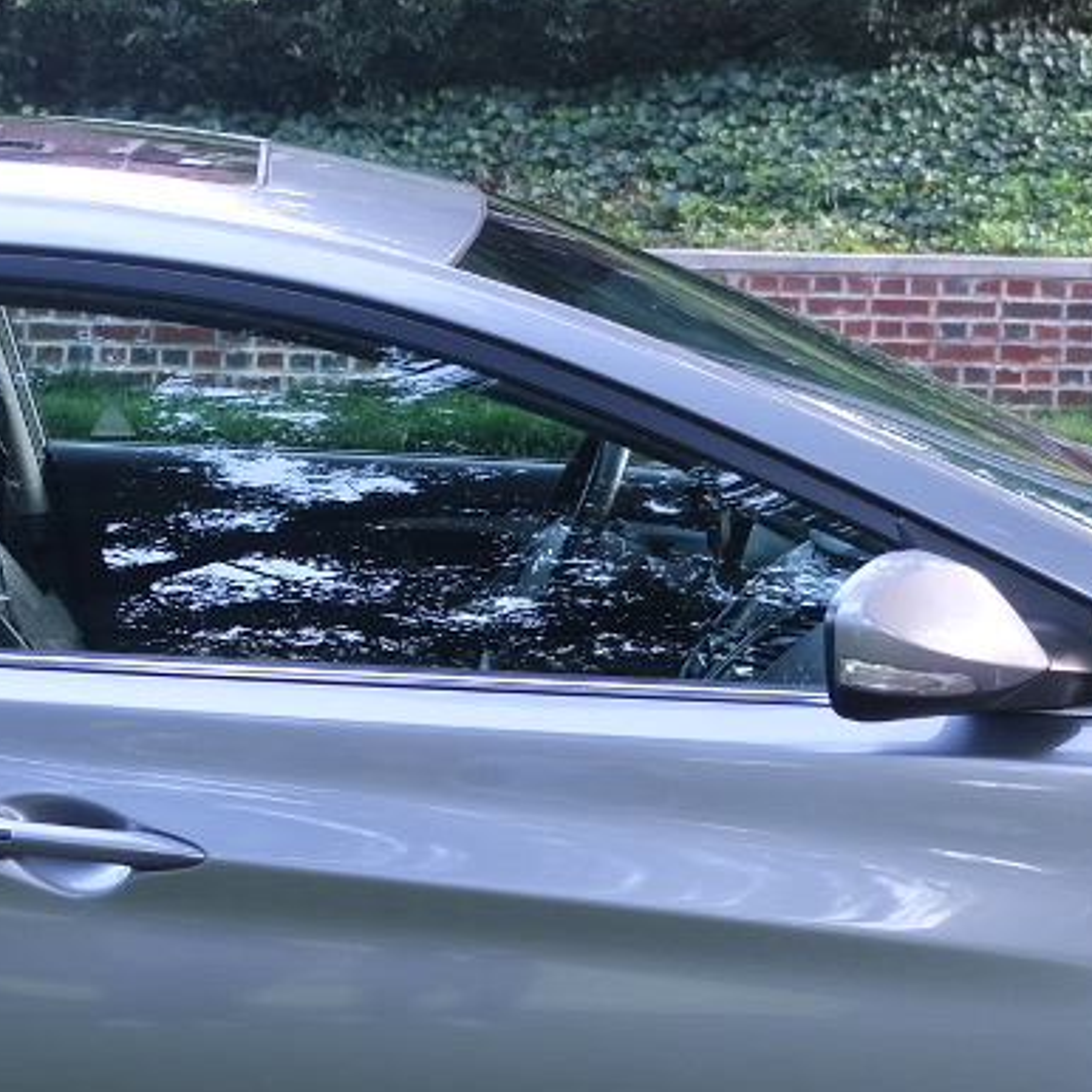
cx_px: 23
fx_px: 4461
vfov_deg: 13.9
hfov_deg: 13.8
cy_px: 781
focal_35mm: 125
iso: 250
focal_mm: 21.4
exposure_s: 1/30
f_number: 3.2
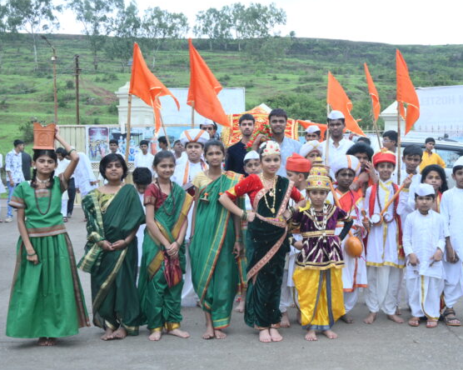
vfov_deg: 31.0
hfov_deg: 38.0
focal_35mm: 49
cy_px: 188
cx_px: 300
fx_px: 666
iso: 250
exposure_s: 1/125
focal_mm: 25
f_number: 9
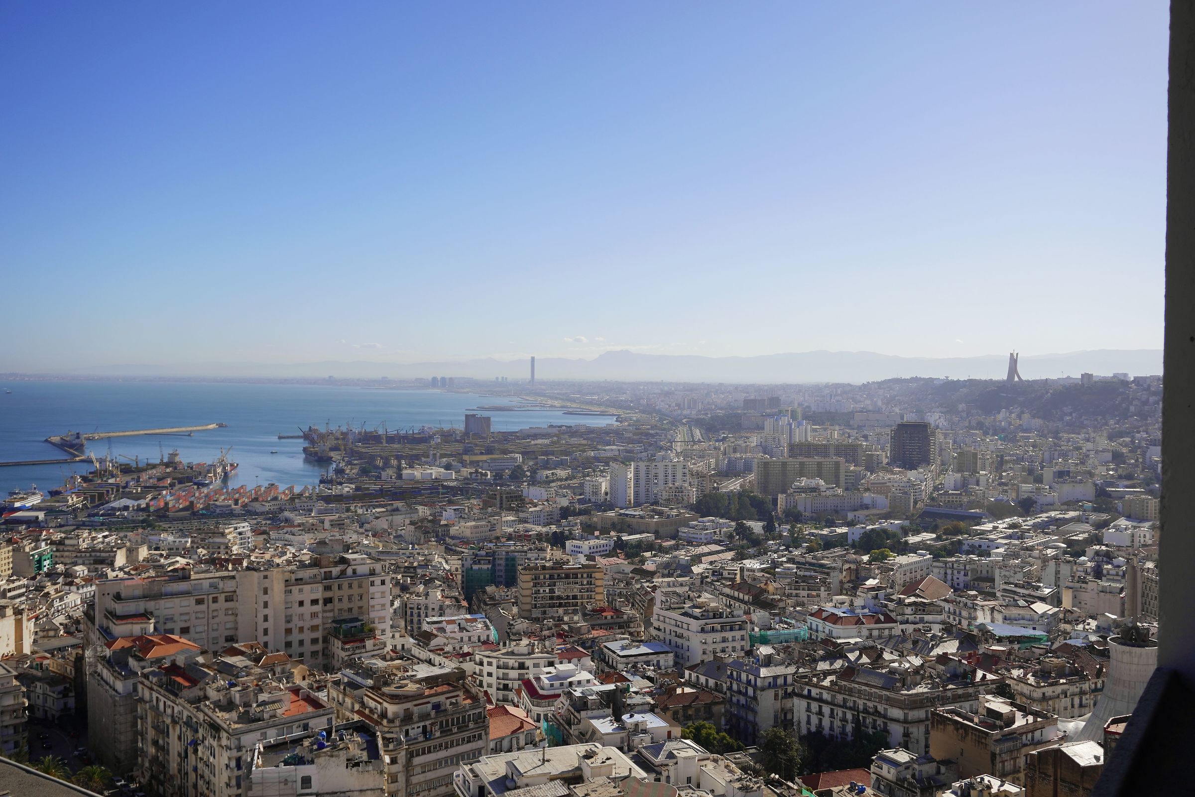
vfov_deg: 38.4
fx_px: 1145
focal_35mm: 34
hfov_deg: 55.1
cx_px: 598
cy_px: 398
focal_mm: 23
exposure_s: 1/1250
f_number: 5
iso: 100
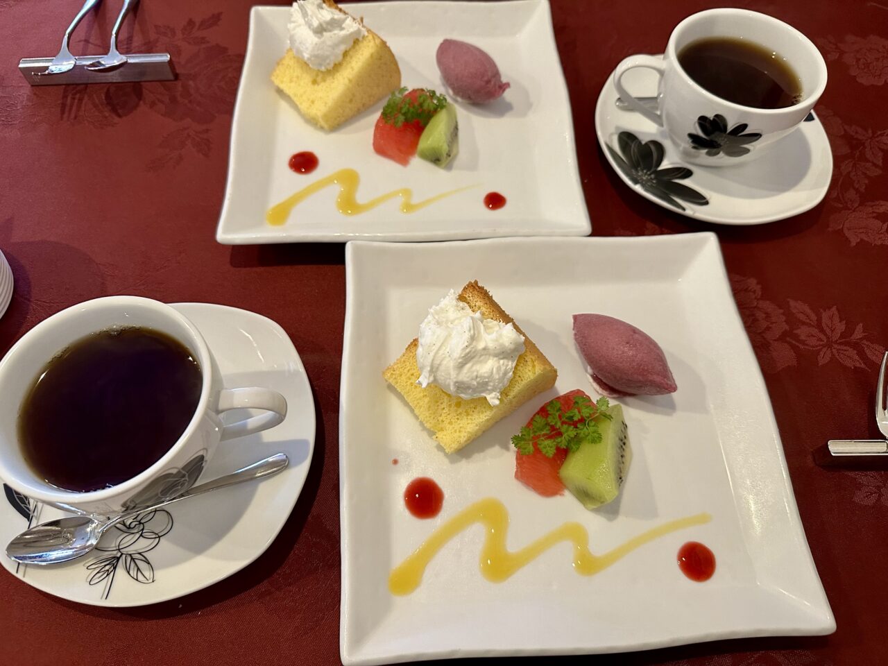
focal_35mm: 24
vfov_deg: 56.8
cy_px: 333
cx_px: 444
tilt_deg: -60.7
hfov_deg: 71.6
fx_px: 616
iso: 320
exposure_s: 1/60
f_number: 1.78
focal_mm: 6.86
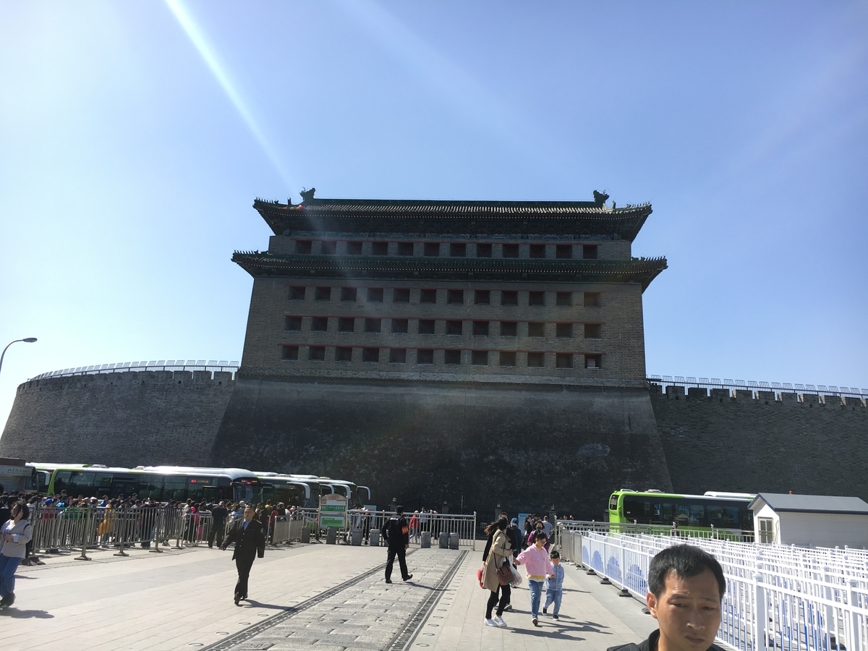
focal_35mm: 29
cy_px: 326
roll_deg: -6.2
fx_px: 727
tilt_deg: +14.7
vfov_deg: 48.2
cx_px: 434
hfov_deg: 61.7
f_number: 2.2
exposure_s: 1/962
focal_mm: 4.15
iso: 25
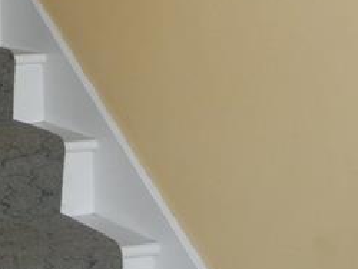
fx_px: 994
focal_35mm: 96
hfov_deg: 18.0
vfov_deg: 15.2
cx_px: -192
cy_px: -1
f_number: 3.5
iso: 200
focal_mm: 5.4
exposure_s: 1/30
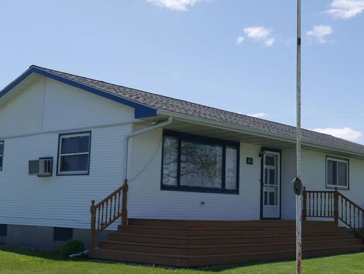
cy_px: 121
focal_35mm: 54
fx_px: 568
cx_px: 228
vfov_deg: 27.0
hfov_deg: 35.3
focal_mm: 14
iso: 200
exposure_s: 1/1300
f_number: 5.6
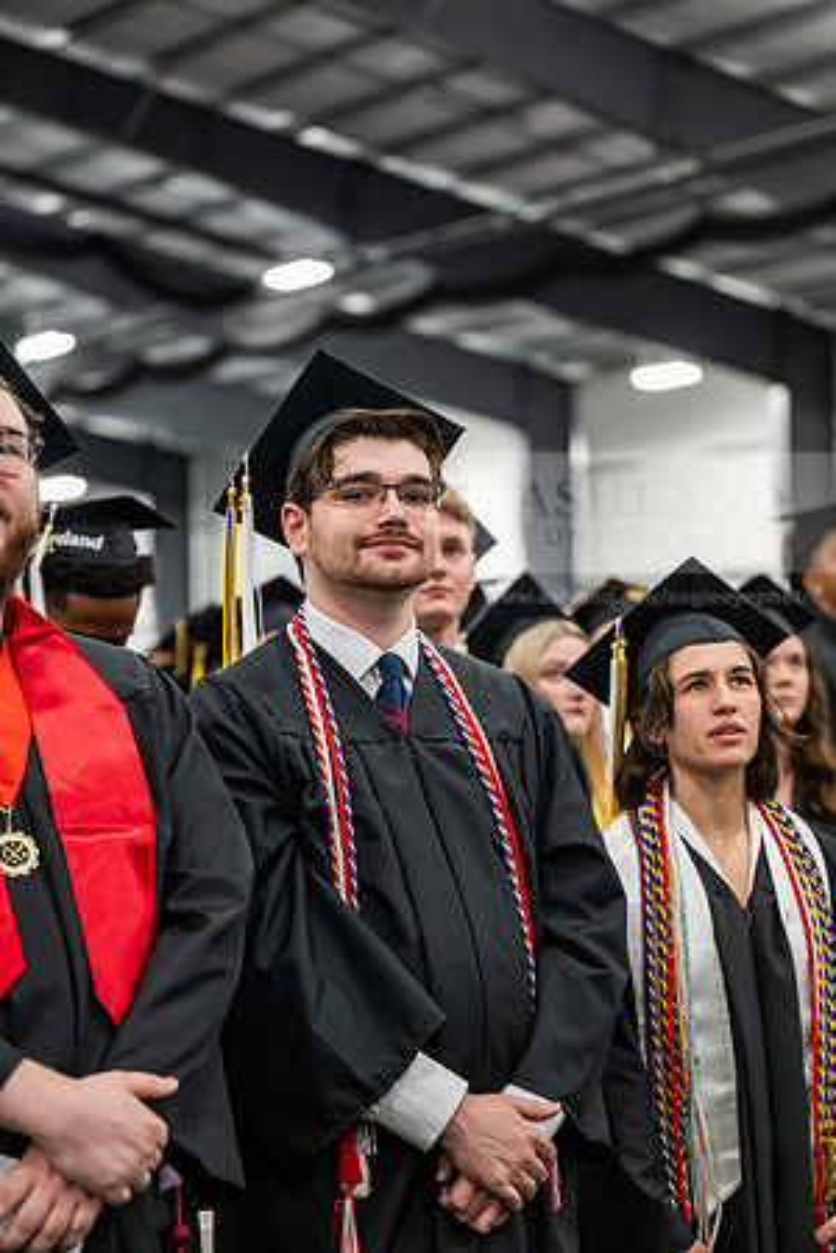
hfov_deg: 18.9
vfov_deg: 28.1
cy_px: 626
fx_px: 2508
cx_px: 418
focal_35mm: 72
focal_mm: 72
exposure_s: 1/200
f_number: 2.8
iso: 2500
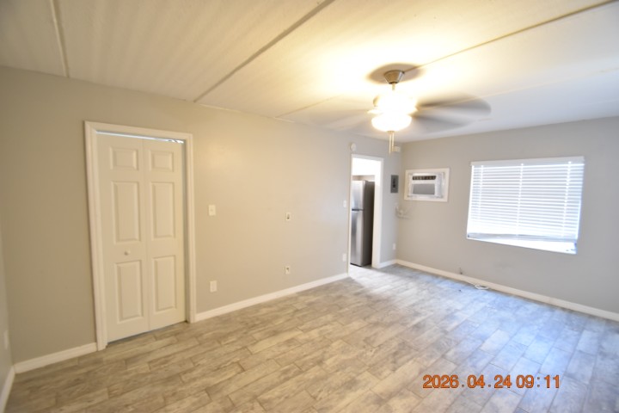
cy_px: 206
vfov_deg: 77.3
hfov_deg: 100.4
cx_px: 310
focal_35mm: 15
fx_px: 258
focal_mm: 10
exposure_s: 1/15
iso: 800
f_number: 3.5
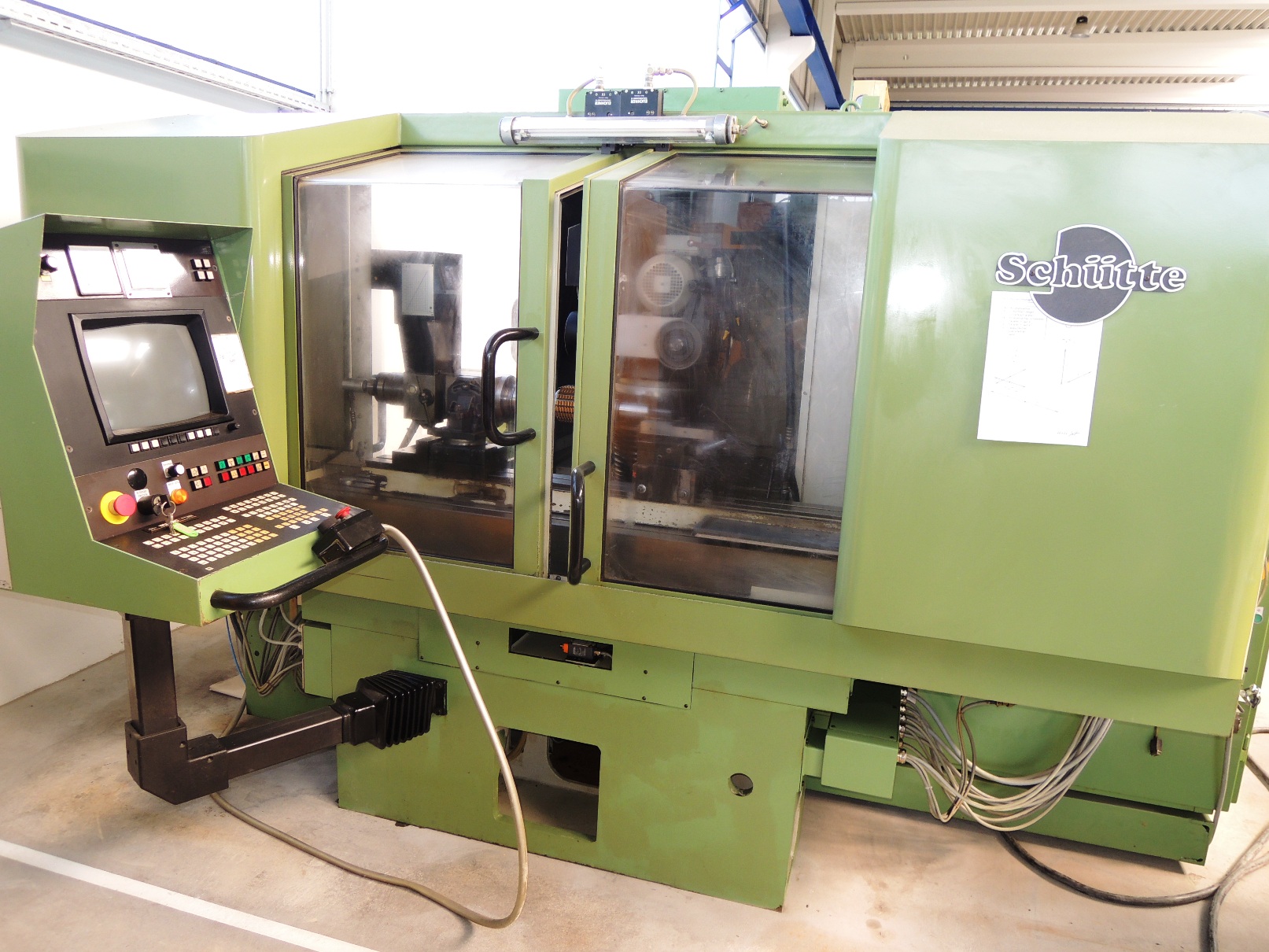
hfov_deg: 71.6
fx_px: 880
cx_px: 634
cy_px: 476
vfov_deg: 56.8
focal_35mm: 24
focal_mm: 4.3
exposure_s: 1/40
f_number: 2.8
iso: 110
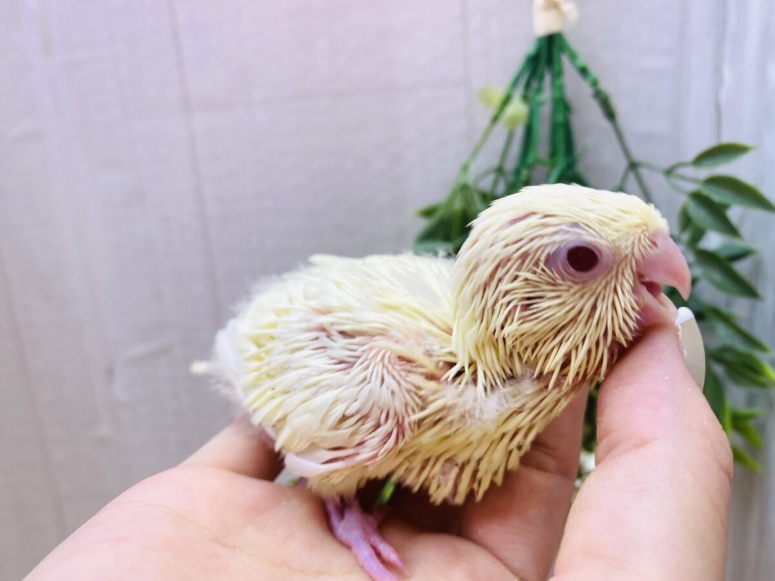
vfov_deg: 54.9
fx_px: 560
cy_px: 290
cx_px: 388
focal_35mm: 25
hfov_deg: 69.4
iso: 64
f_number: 1.8
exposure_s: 1/100
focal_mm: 4.25
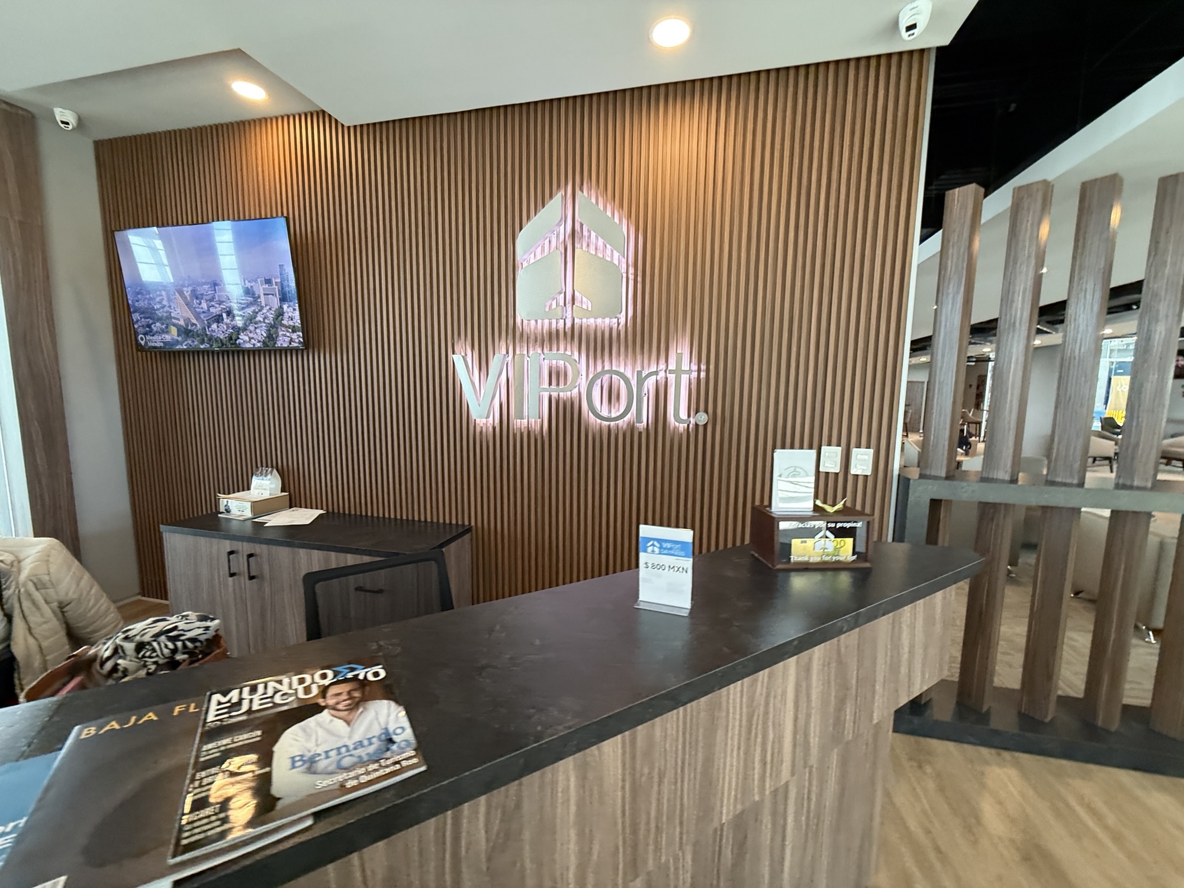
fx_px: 479
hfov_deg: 102.1
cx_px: 592
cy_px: 444
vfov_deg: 85.7
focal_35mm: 14
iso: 200
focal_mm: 2.22
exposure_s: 1/60
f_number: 2.2
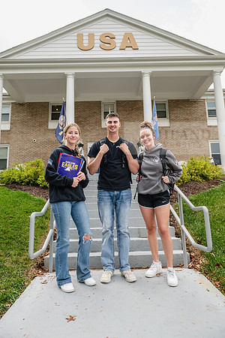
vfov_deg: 73.7
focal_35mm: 24
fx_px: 225
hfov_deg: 53.1
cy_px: 169
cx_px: 112
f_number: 4
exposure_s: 1/640
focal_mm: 24
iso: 320
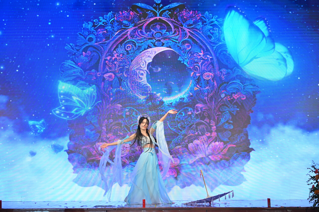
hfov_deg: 28.9
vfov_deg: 19.4
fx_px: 620
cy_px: 106
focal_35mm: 70
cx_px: 160
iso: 400
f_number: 4
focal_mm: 70
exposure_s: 1/250
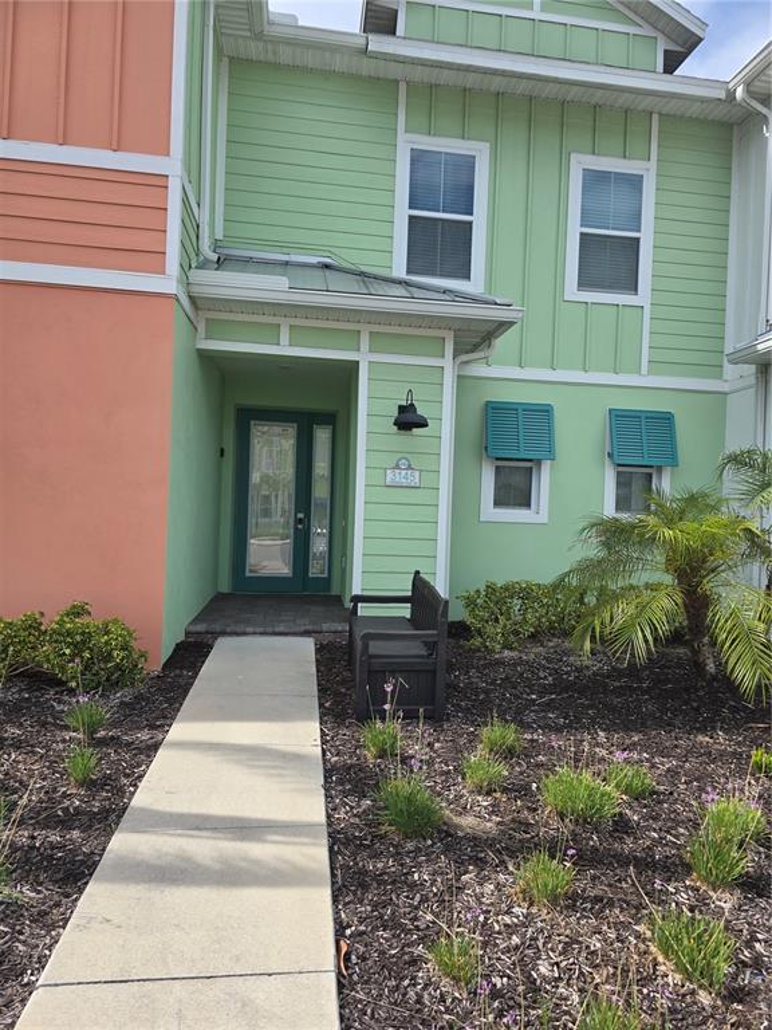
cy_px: 515
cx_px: 386
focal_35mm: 23
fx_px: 684
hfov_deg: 58.9
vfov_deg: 73.9
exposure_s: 1/643
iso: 12
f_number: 1.7
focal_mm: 6.3
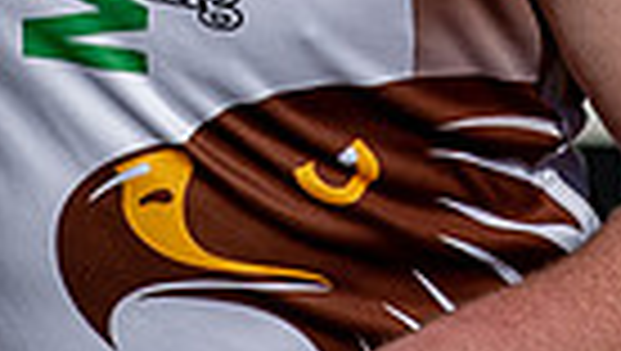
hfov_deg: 0.6
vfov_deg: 0.4
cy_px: -321
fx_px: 57304
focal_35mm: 3476
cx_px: 338
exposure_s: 1/2500
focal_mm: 200
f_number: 3.5
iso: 100
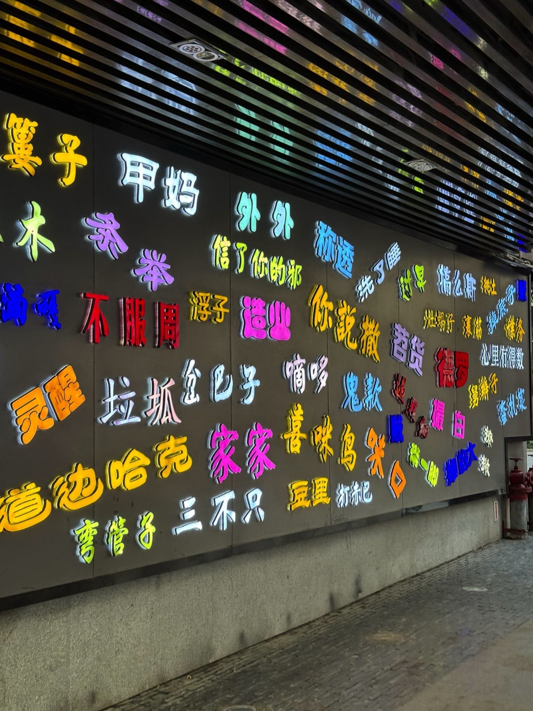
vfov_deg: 39.7
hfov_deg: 30.3
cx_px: 266
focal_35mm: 48
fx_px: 985
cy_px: 356
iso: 64
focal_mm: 6.76
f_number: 1.78
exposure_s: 1/100
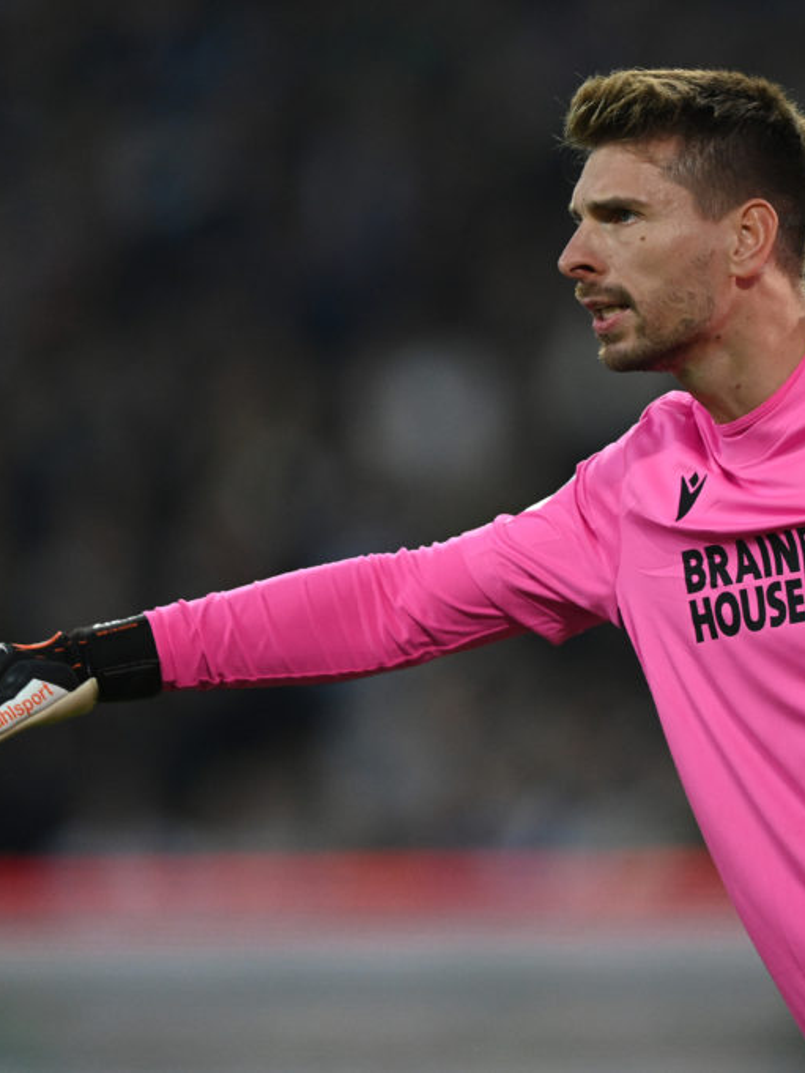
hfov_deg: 1.7
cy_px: 536
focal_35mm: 868
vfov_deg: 2.3
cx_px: 547
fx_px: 26906
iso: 5000
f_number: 4
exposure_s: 1/1600
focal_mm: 600
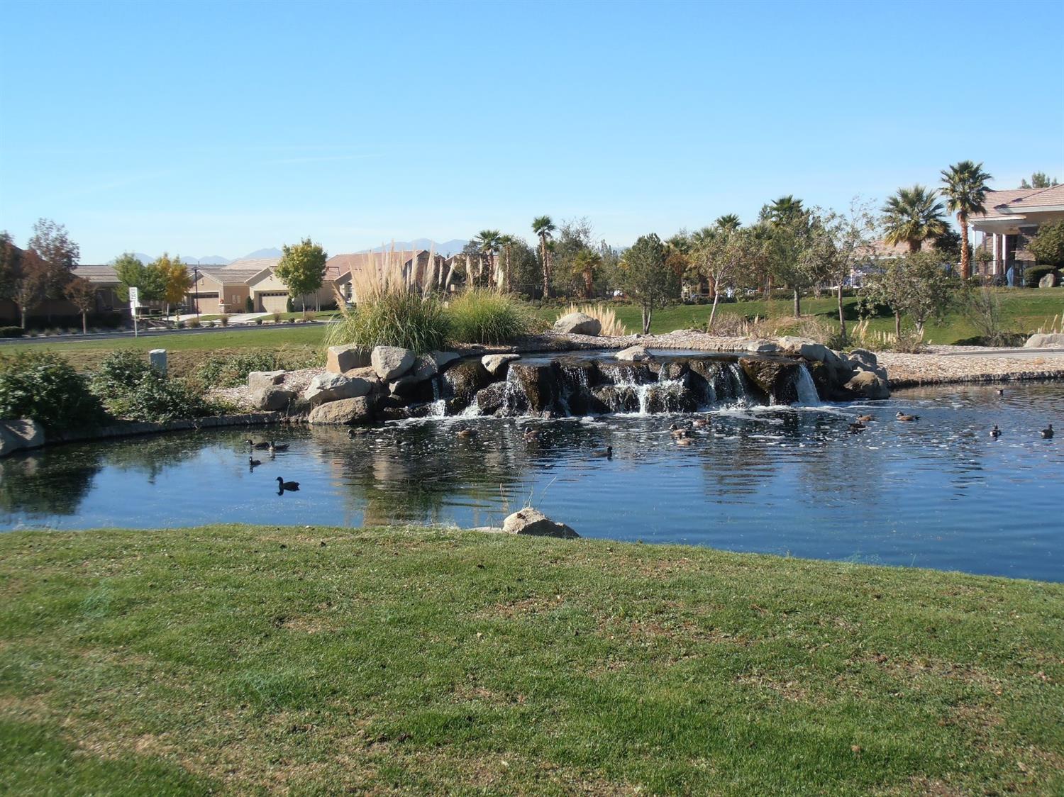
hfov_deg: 46.8
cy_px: 398
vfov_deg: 35.9
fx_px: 1229
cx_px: 532
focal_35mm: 40
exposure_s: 1/640
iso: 80
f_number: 3.9
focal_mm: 7.15
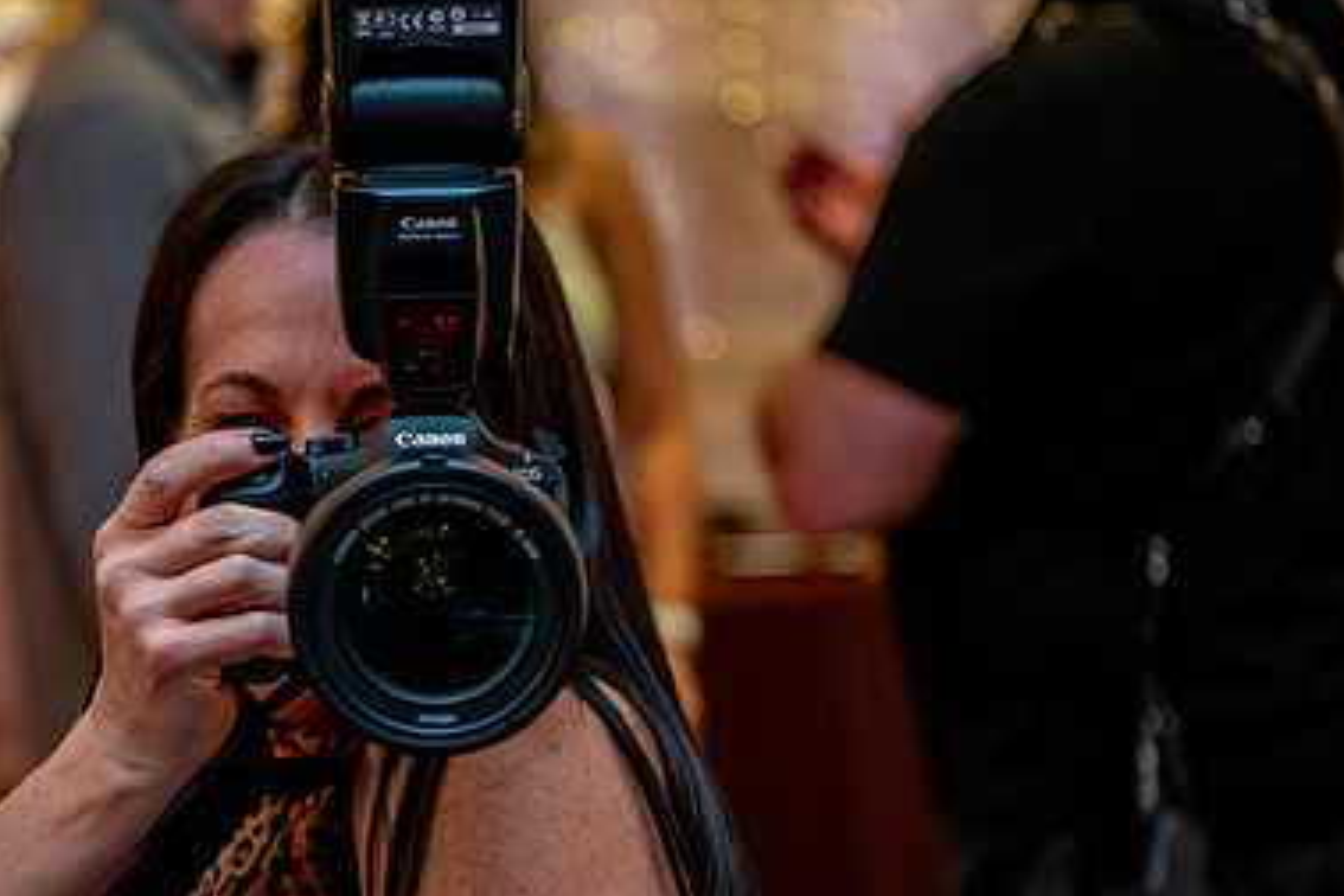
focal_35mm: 124
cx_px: 352
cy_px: 610
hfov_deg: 16.4
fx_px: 4629
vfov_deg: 11.0
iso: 2500
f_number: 2.8
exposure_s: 1/250
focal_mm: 70
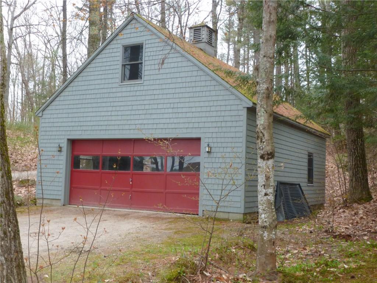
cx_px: 188
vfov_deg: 35.1
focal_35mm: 41
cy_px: 142
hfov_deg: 45.8
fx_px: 447
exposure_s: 1/60
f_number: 3.9
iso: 200
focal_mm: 7.4
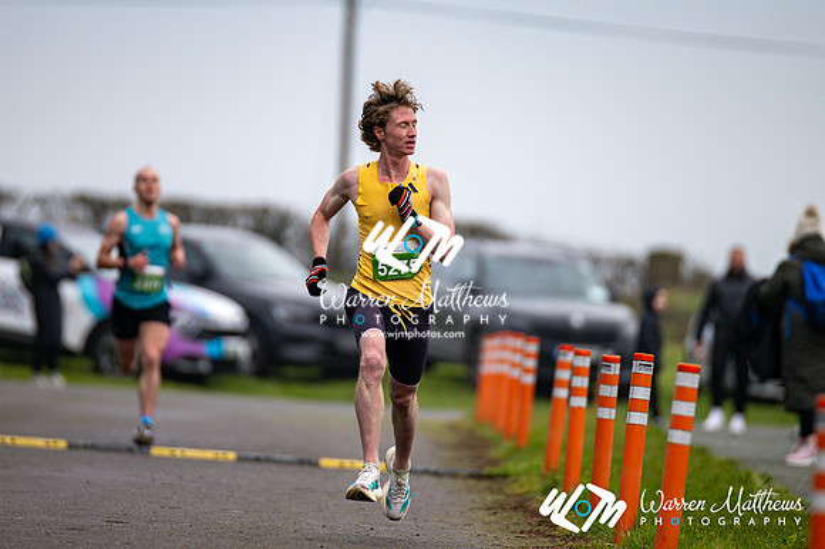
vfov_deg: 3.1
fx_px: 10306
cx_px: 412
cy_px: 274
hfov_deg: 4.6
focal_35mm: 450
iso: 250
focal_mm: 300
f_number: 2.8
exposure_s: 1/1600
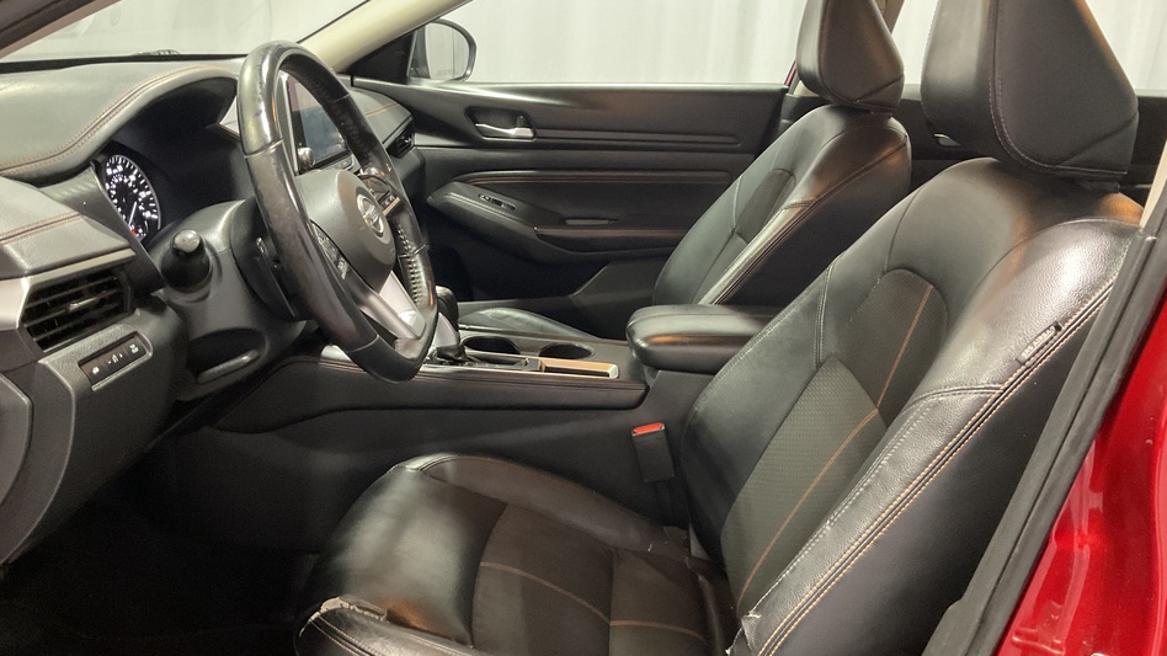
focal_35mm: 32
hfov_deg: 61.0
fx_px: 990
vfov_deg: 36.7
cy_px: 340
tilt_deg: -18.0
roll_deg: -5.0
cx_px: 580
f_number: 1.8
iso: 320
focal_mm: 3
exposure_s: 1/30
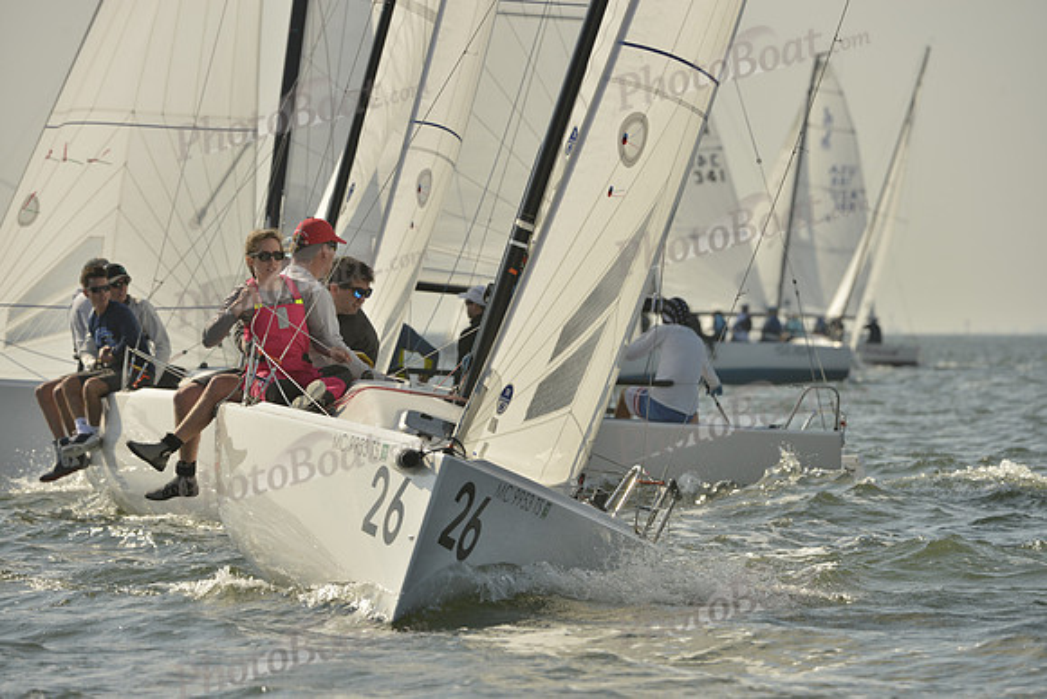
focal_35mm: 300
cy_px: 350
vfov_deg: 4.6
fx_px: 8727
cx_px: 524
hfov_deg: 6.9
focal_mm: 300
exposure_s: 1/1600
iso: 280
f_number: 8
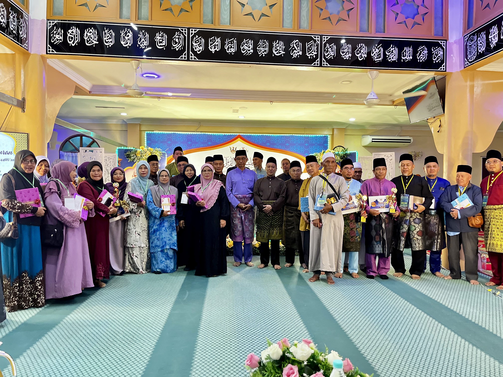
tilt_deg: -1.1
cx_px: 252
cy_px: 188
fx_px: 378
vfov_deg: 53.1
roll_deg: +0.1
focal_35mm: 26
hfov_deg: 67.3
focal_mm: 5.1
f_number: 1.6
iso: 640
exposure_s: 1/33
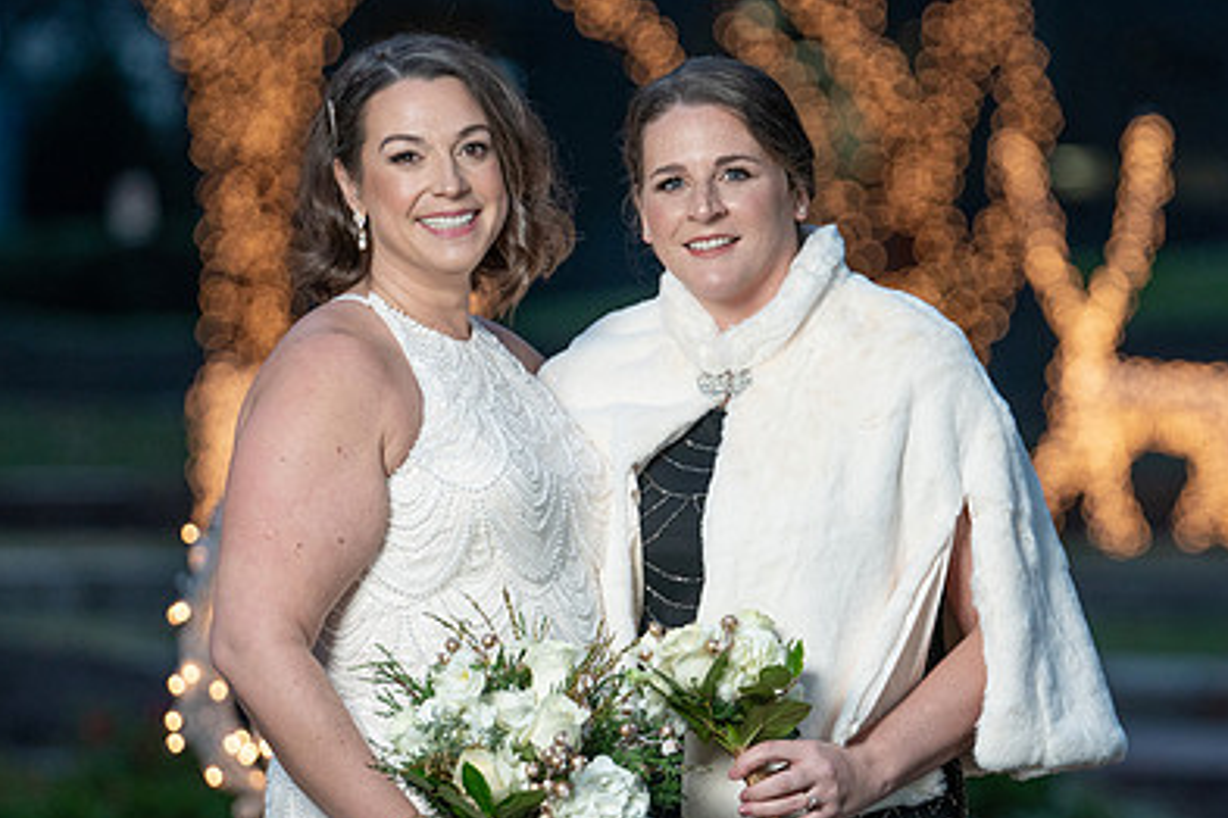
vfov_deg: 4.7
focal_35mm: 295
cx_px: 666
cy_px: 520
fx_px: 10062
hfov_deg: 7.0
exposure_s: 1/250
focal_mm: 200
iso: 1600
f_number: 4
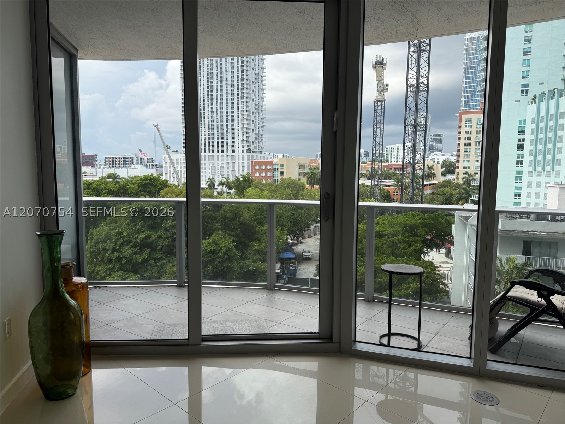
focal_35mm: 24
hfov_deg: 71.6
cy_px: 212
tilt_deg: -5.2
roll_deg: -0.5
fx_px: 392
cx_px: 282
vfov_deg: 56.8
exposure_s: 1/772
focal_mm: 6.76
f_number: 1.78
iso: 80
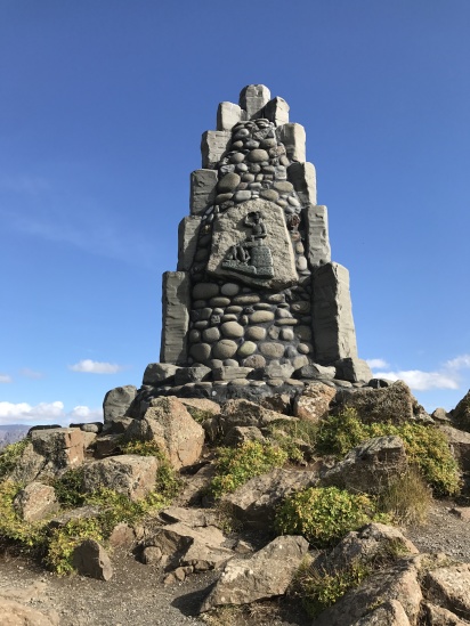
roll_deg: -0.3
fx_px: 507
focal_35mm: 28
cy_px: 313
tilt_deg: +15.7
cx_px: 235
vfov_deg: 63.4
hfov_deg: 49.8
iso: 20
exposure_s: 1/1880
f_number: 1.8
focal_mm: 3.99
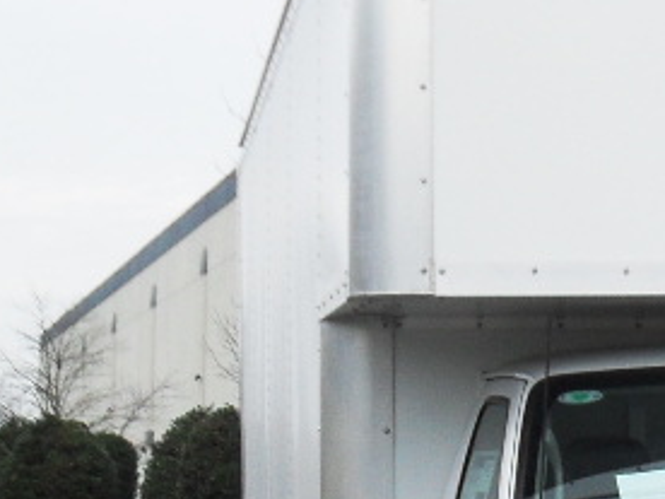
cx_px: 822
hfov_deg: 14.6
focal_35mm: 130
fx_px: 2497
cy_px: 424
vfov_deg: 11.3
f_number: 8.4
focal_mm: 6.3
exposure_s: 1/125
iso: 100
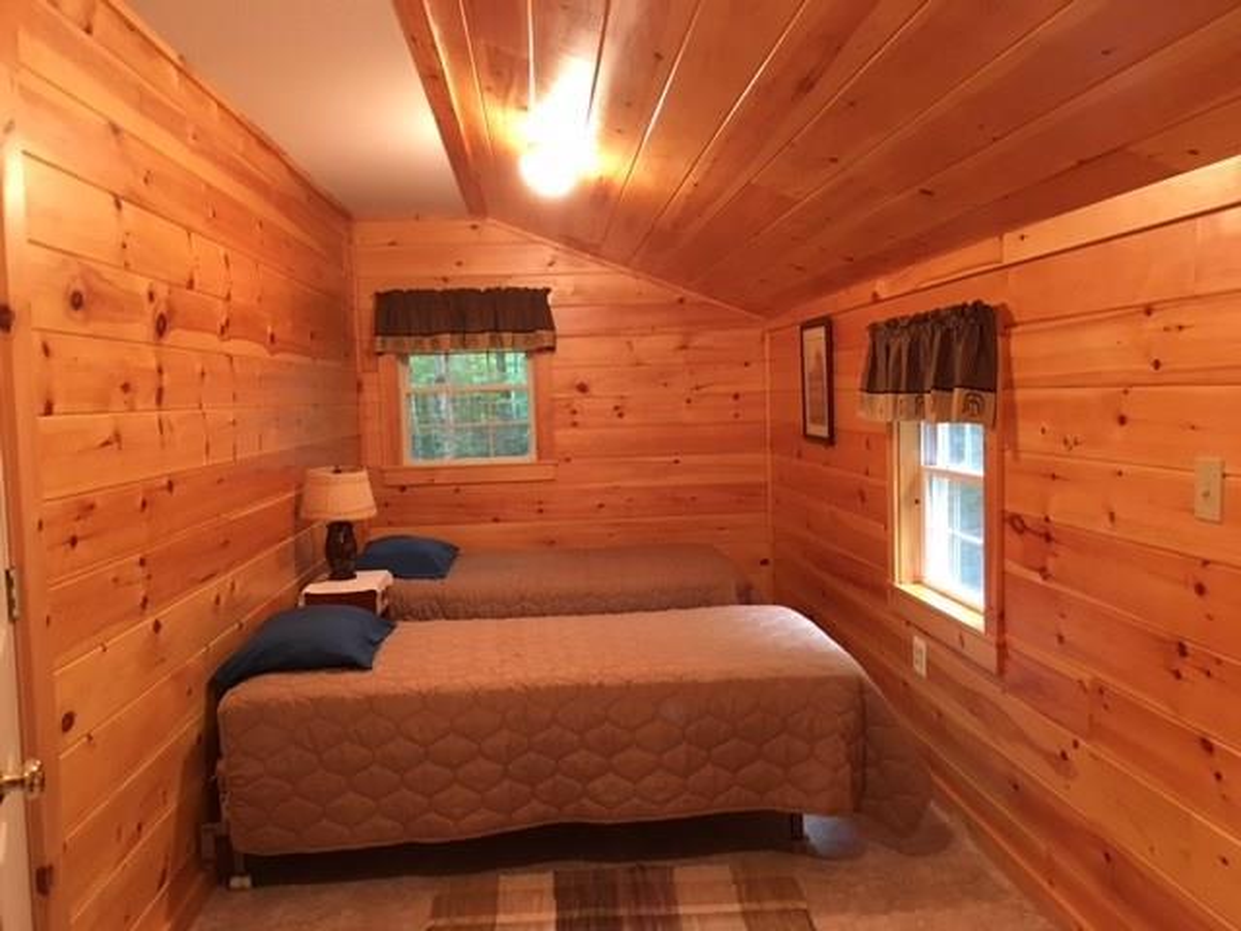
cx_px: 620
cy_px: 466
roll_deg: +2.6
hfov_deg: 61.7
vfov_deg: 48.2
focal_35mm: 29
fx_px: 1040
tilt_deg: -5.1
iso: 200
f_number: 2.2
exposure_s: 1/15
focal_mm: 4.15
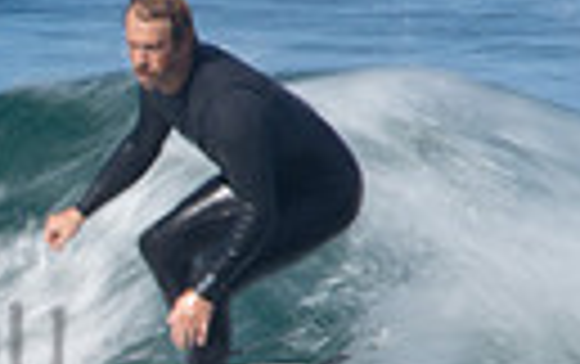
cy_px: 285
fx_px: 54368
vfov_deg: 0.4
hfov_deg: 0.6
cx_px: -409
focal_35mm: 3435
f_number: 32
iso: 100
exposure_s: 1/25
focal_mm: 500
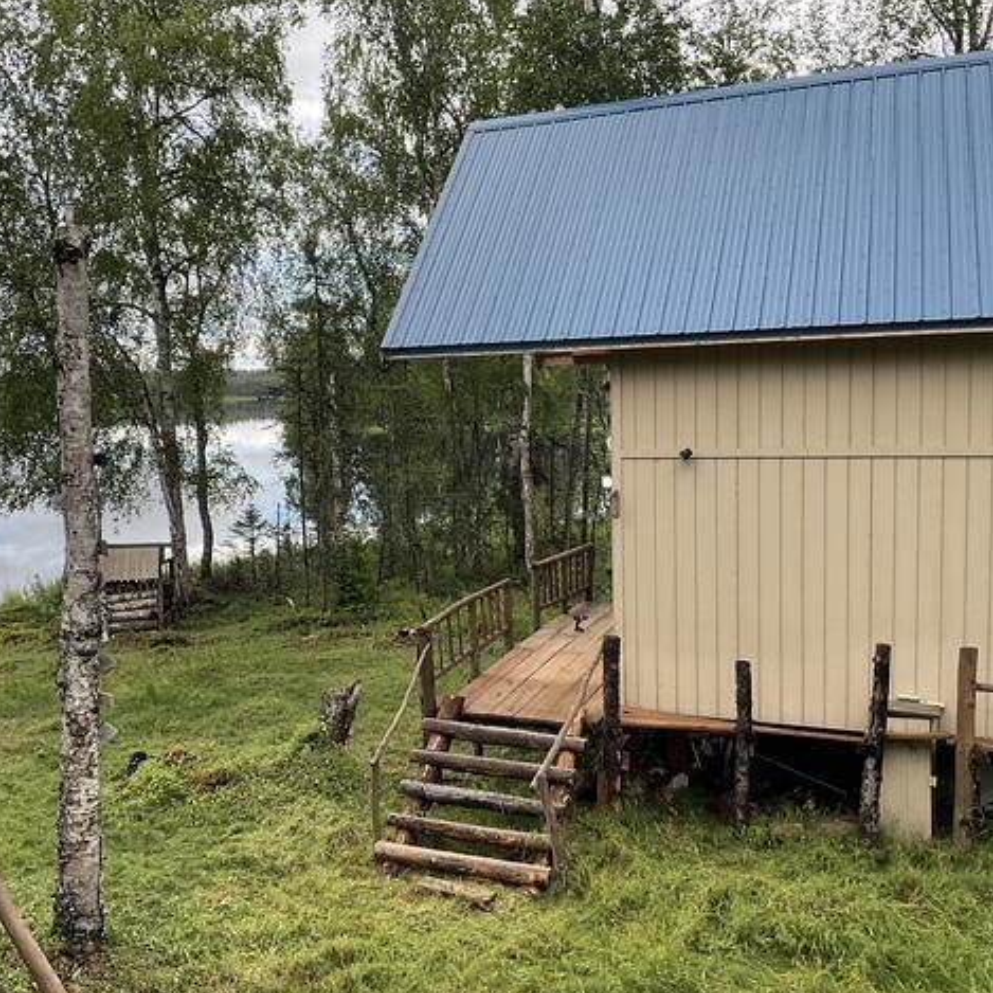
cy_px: 500
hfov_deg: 46.9
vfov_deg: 47.2
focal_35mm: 35
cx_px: 387
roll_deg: +1.3
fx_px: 1136
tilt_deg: -6.1
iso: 16
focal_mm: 3
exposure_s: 1/340
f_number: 1.8
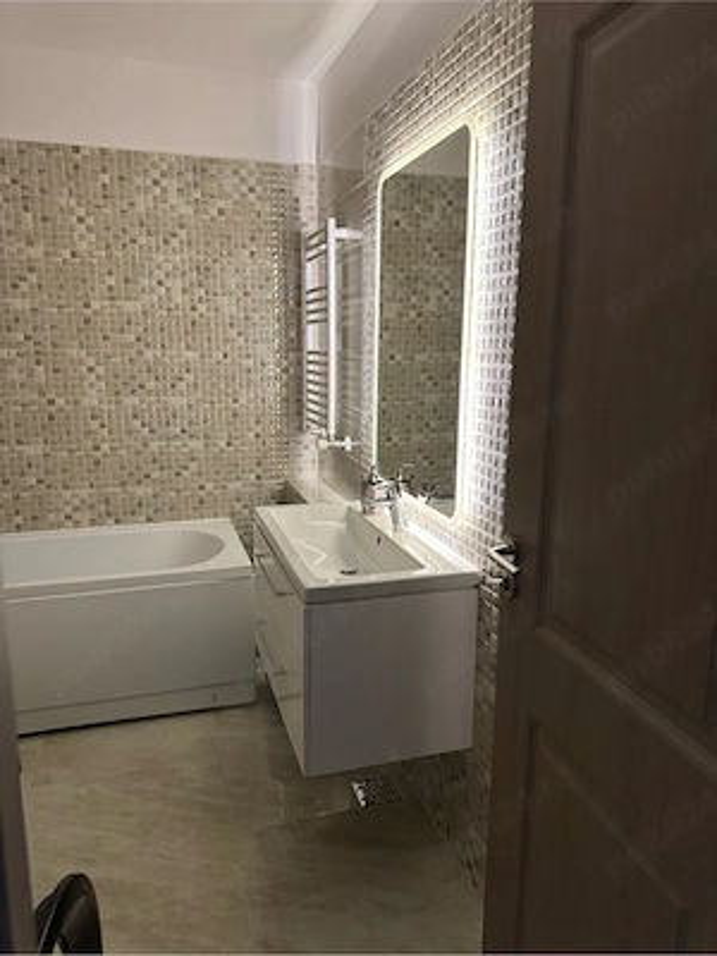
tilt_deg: -10.4
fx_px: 663
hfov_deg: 56.8
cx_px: 358
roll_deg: -1.0
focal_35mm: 24
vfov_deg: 71.6
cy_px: 478
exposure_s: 1/60
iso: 640
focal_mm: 6.76
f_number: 1.78
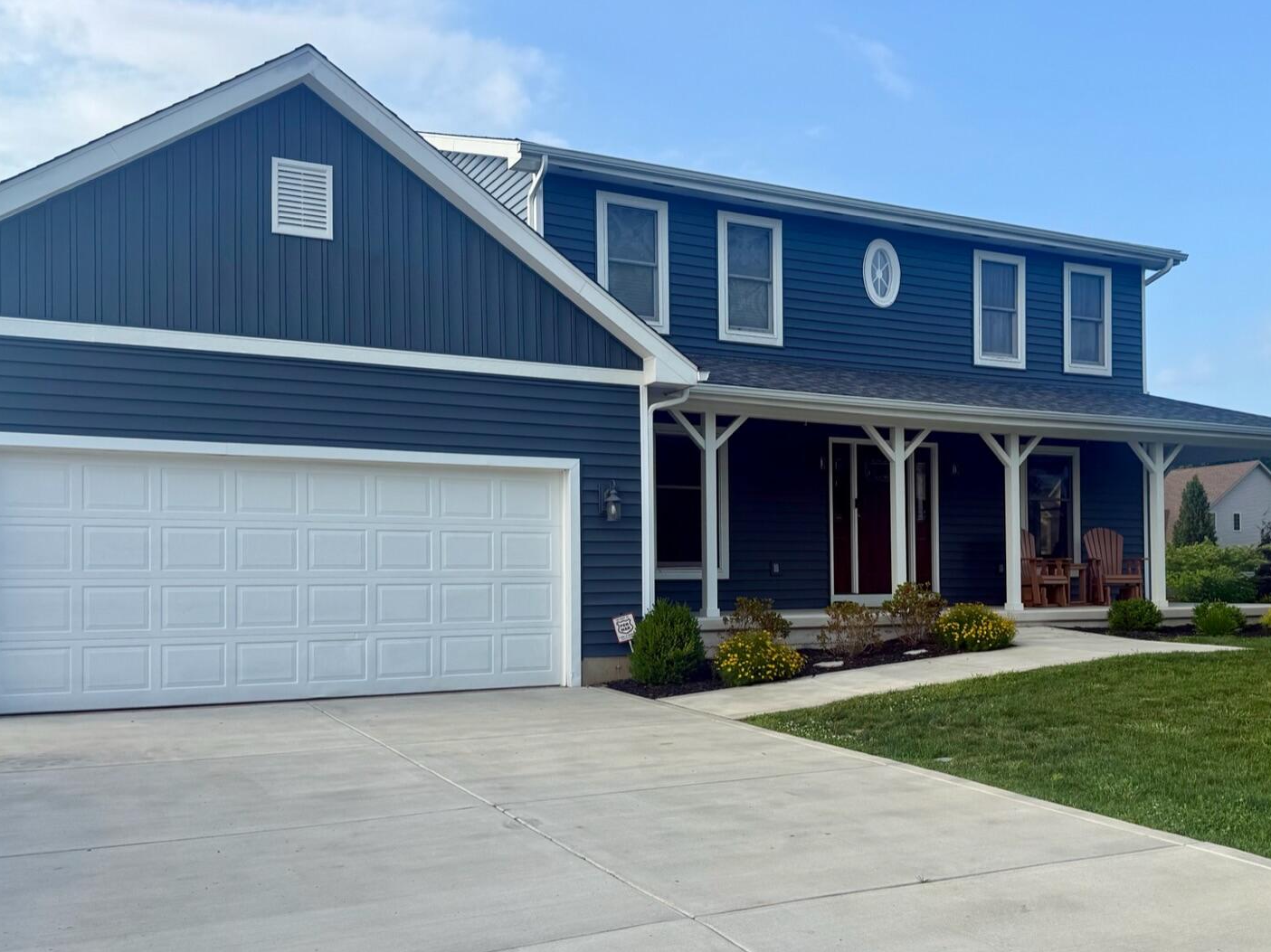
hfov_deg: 52.3
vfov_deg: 40.5
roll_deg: +0.9
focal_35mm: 35
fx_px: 1285
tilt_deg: +2.2
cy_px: 563
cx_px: 762
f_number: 1.78
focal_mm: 6.76
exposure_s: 1/2110
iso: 80
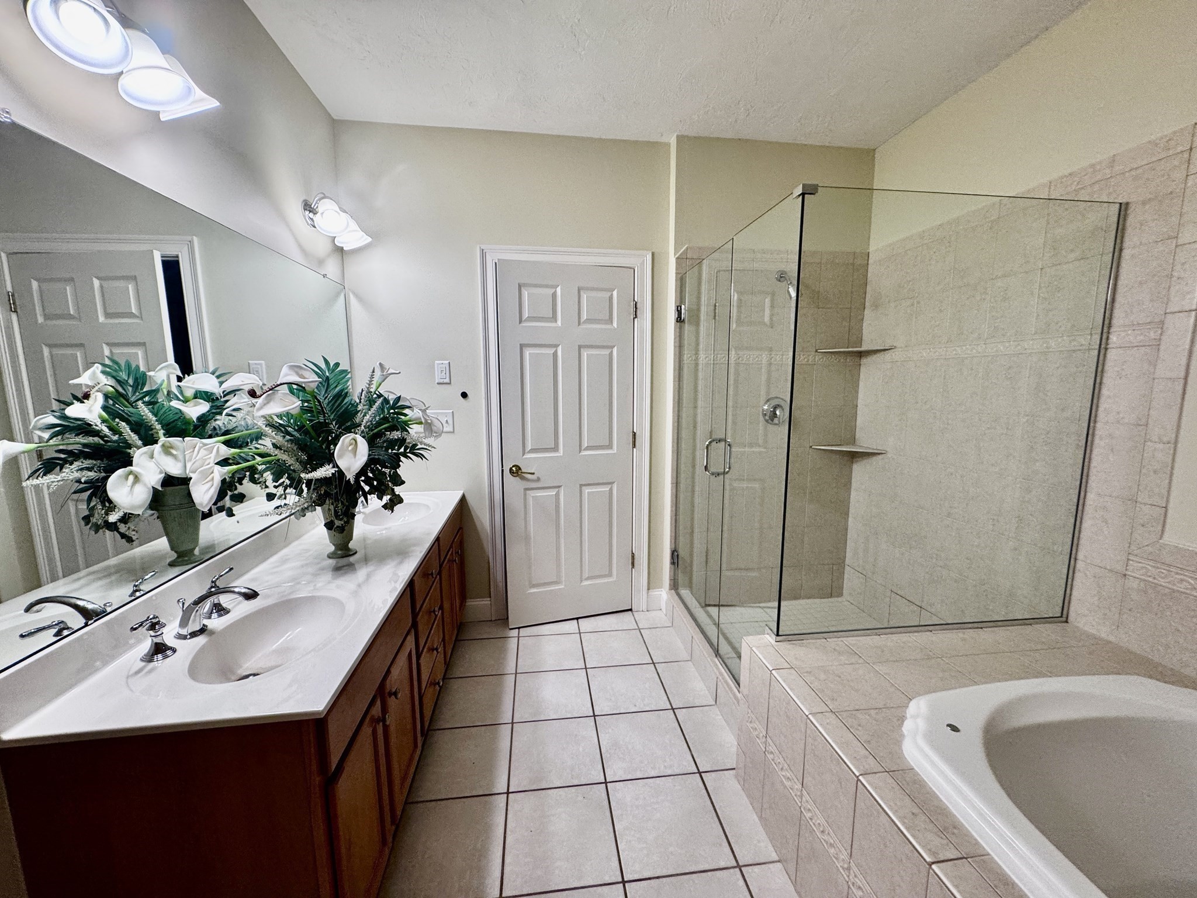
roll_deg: +0.2
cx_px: 598
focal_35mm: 14
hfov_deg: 102.1
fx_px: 484
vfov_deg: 85.7
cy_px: 449
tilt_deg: -8.1
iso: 160
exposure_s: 1/120
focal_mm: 2.22
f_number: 2.2
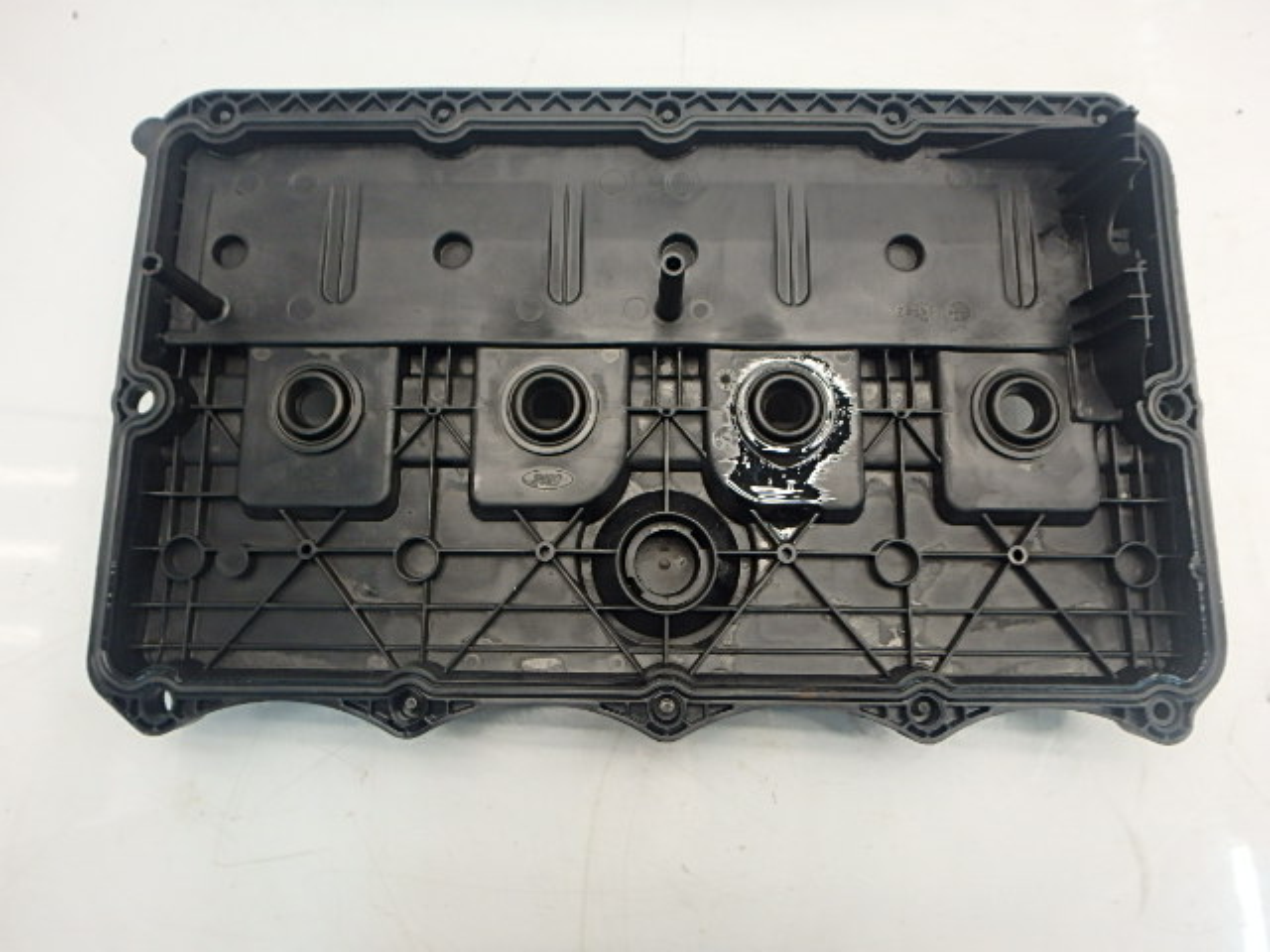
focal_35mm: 21
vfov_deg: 63.4
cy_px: 476
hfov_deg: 79.0
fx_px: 770
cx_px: 635
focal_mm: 3.7
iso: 200
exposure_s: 1/30
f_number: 3.5
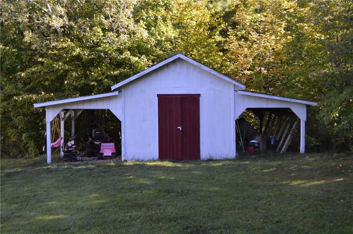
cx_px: 176
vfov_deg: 31.8
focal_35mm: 42
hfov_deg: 46.5
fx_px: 411
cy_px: 117
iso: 160
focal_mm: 28
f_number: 5.6
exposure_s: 1/125
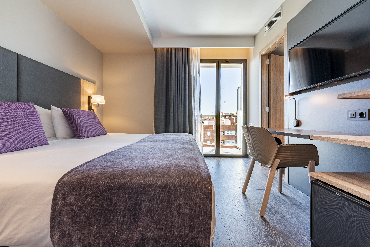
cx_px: 185
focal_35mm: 15
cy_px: 124
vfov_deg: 77.4
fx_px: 154
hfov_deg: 100.4
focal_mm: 15
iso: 200
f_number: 11
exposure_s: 1/100
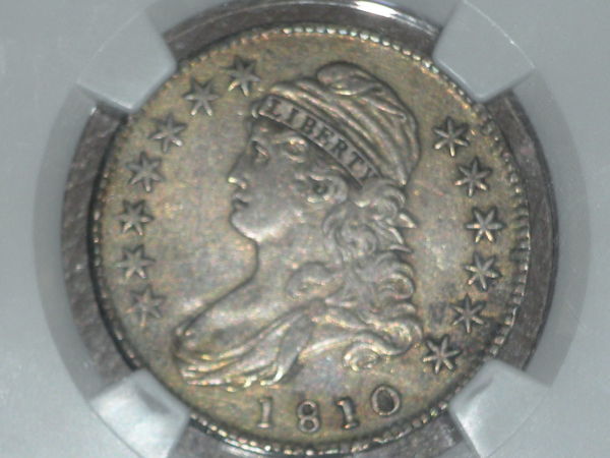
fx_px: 3172
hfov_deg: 11.0
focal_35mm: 180
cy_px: 229
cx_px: 305
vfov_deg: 8.2
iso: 64
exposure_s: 1/125
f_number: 5.6
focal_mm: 31.5
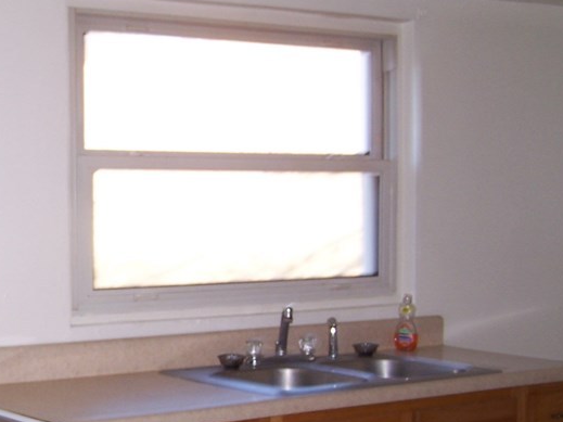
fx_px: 1220
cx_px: 39
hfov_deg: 25.1
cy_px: 269
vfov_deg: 19.6
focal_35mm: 75
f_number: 2.8
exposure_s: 1/60
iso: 80
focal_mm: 6.3
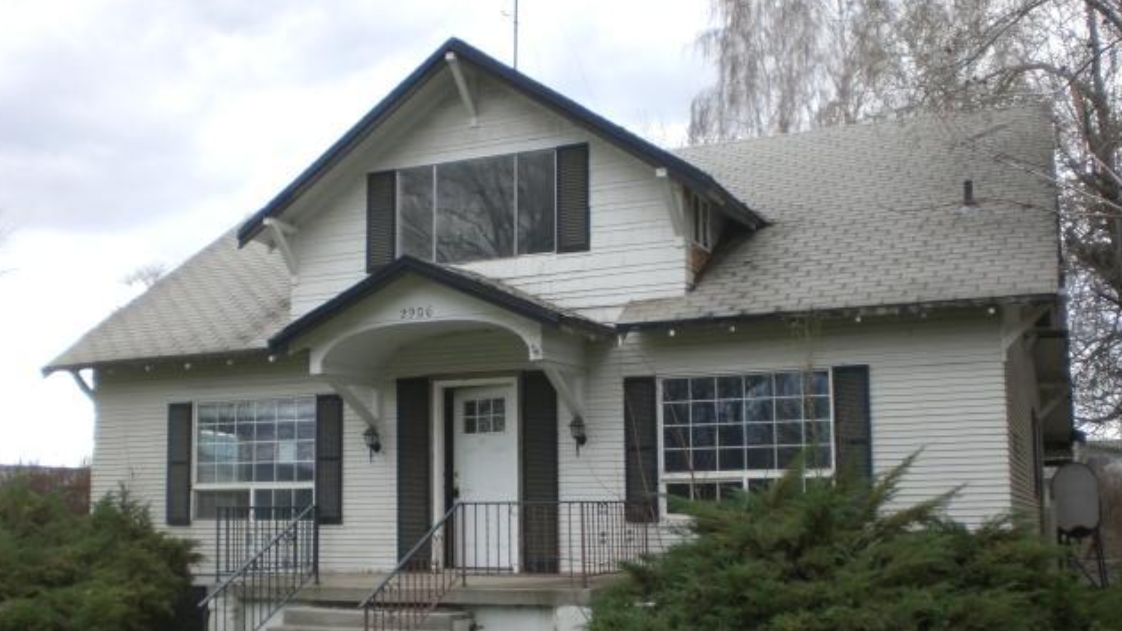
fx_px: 1250
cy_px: 379
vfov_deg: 28.3
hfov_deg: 48.4
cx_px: 557
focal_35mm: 42
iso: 50
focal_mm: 6.3
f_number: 3.1
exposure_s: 1/200
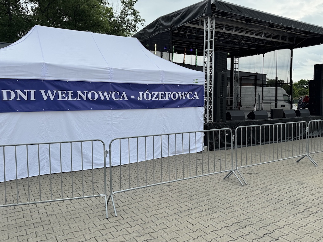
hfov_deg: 63.4
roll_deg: +0.9
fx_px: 261
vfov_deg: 49.6
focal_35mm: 28
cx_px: 169
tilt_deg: -1.3
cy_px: 105
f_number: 1.78
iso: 80
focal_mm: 6.76
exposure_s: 1/1560
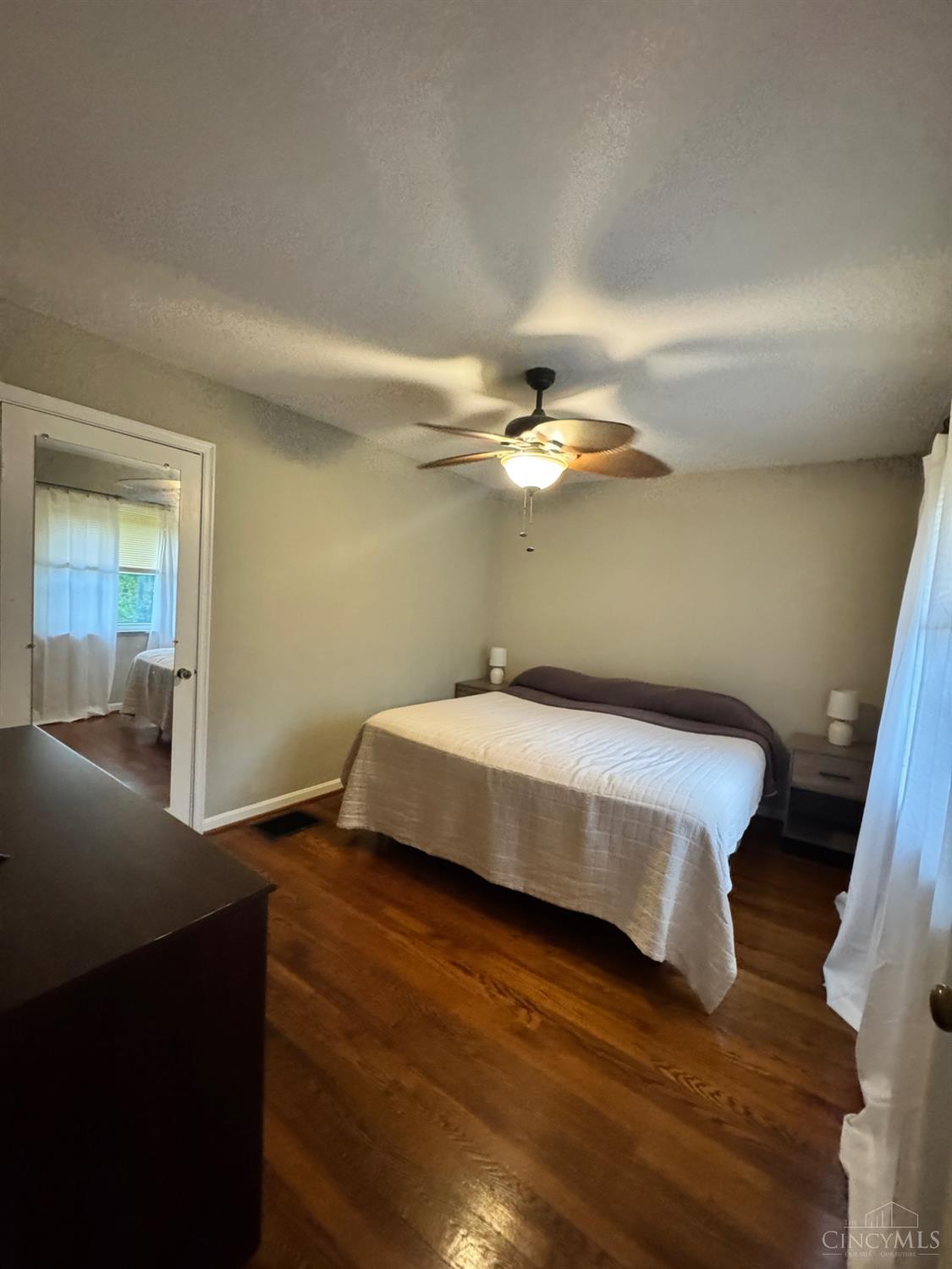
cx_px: 476
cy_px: 634
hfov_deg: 85.7
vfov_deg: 102.1
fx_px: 513
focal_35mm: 14
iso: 1250
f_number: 2.2
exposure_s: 1/60
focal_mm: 2.22
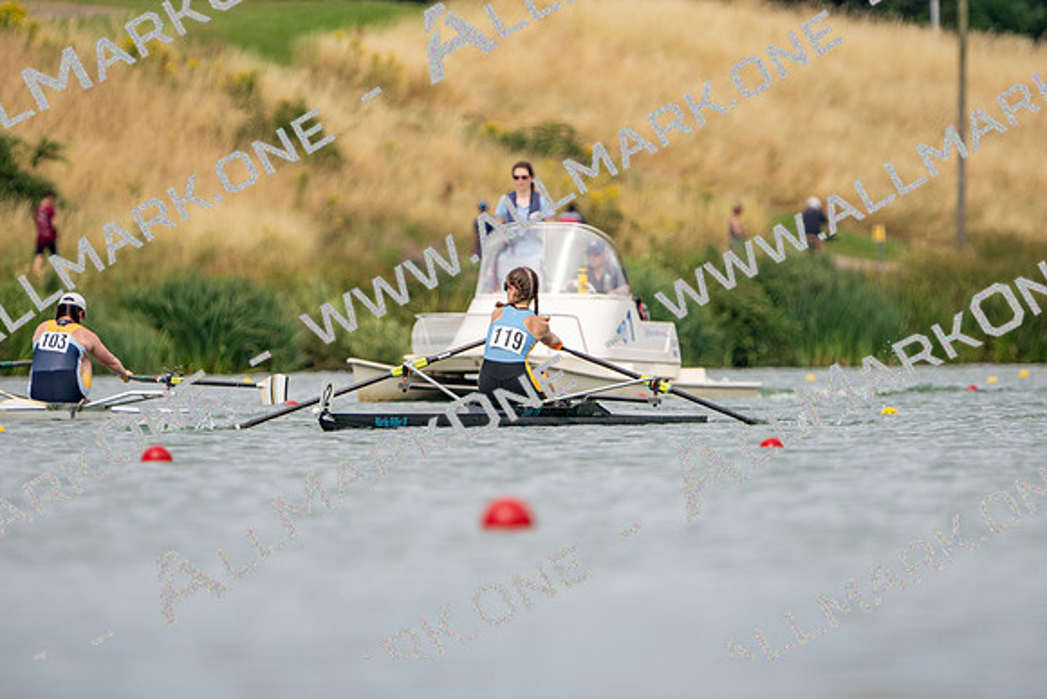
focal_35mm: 900
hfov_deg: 2.3
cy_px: 350
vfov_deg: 1.5
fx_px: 26180
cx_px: 524
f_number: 6.3
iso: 400
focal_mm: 600
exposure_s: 1/1600
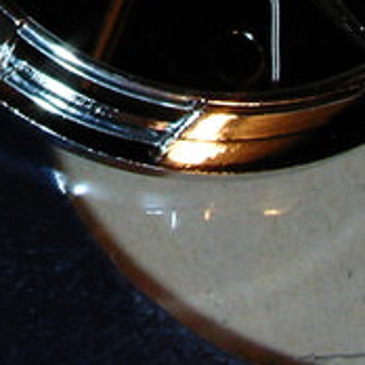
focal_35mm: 154
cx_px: -138
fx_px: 1837
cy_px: -254
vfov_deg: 10.7
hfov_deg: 11.0
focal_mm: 5.8
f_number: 5.8
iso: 100
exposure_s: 1/30
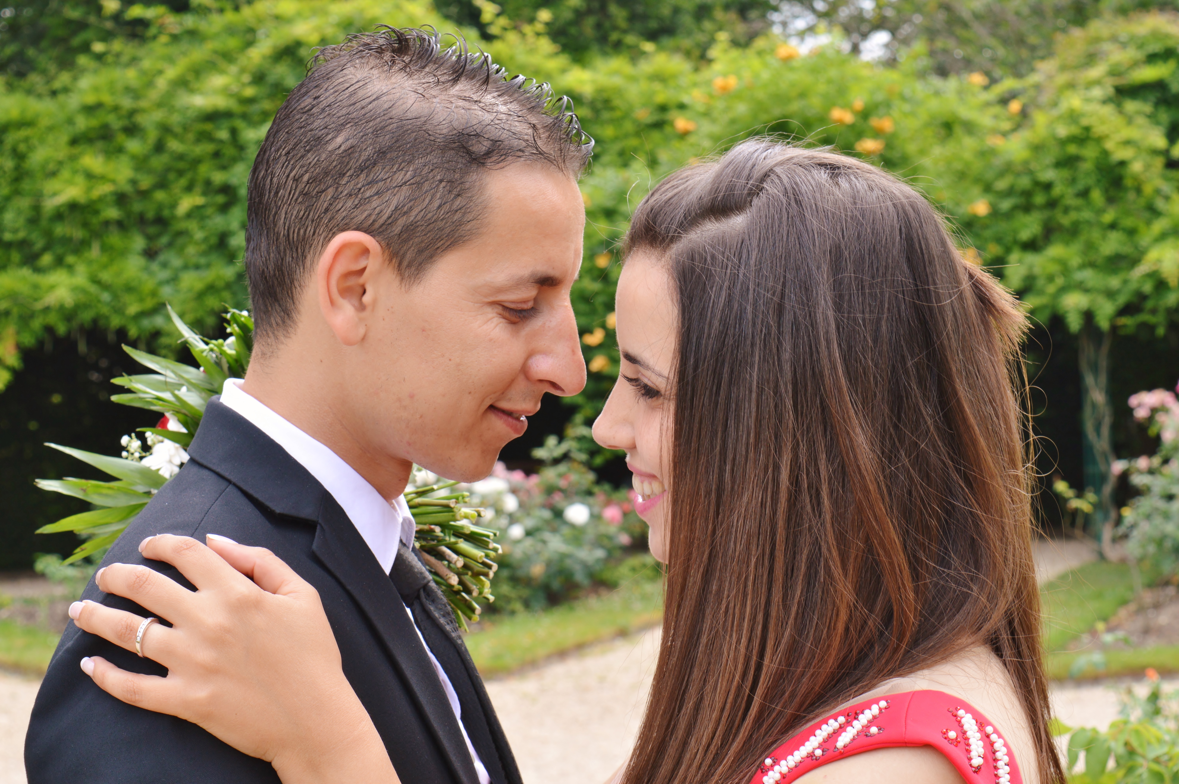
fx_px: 2699
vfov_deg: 16.5
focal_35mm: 82
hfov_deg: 24.6
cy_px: 392
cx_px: 590
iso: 200
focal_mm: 55
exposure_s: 1/125
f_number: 10
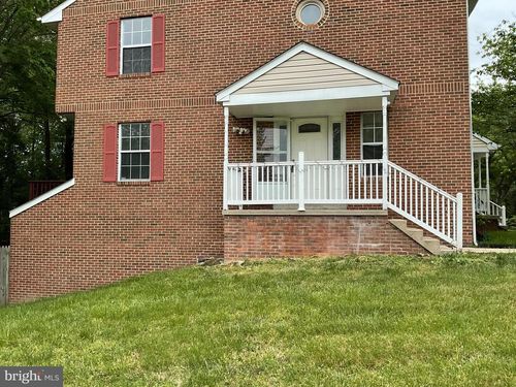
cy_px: 194
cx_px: 258
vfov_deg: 48.2
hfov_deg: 61.7
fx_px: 432
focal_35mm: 29
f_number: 1.8
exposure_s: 1/770
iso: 16
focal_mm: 3
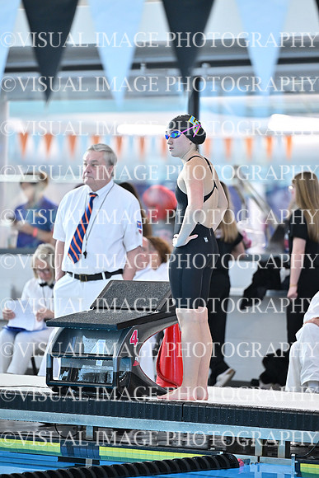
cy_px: 239
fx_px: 2657
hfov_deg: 6.9
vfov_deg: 10.3
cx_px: 160
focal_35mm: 200
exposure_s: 1/800
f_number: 2.8
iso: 1600
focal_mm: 200
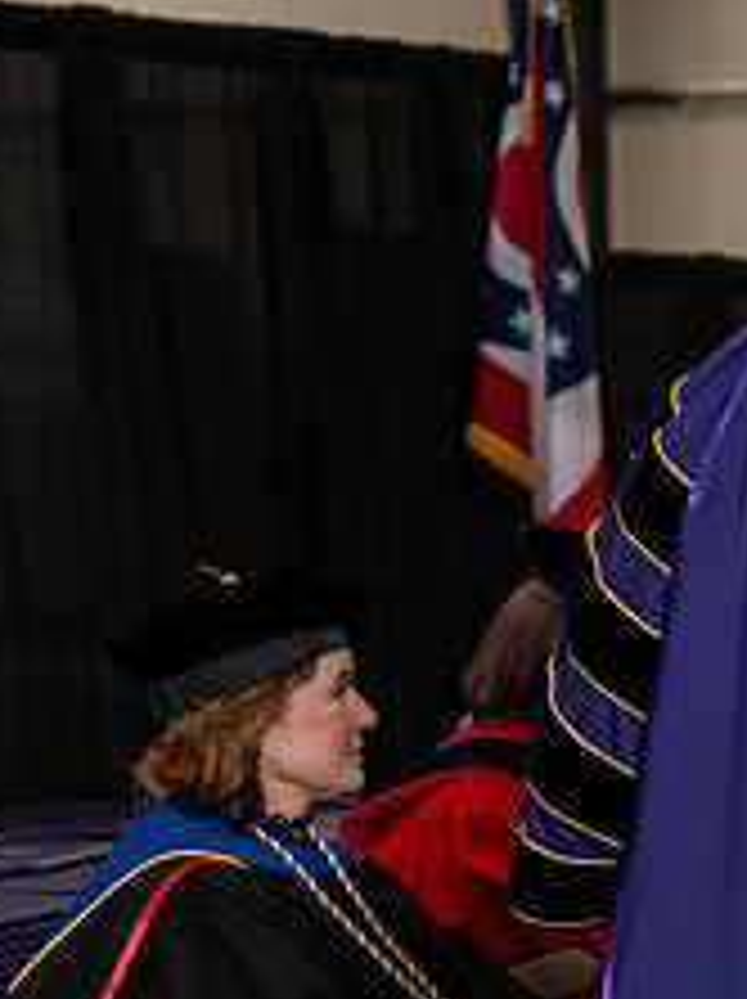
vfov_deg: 11.2
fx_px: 5074
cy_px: 754
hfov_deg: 8.2
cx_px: 1202
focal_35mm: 176
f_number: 5
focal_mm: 70
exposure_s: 1/200
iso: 1250
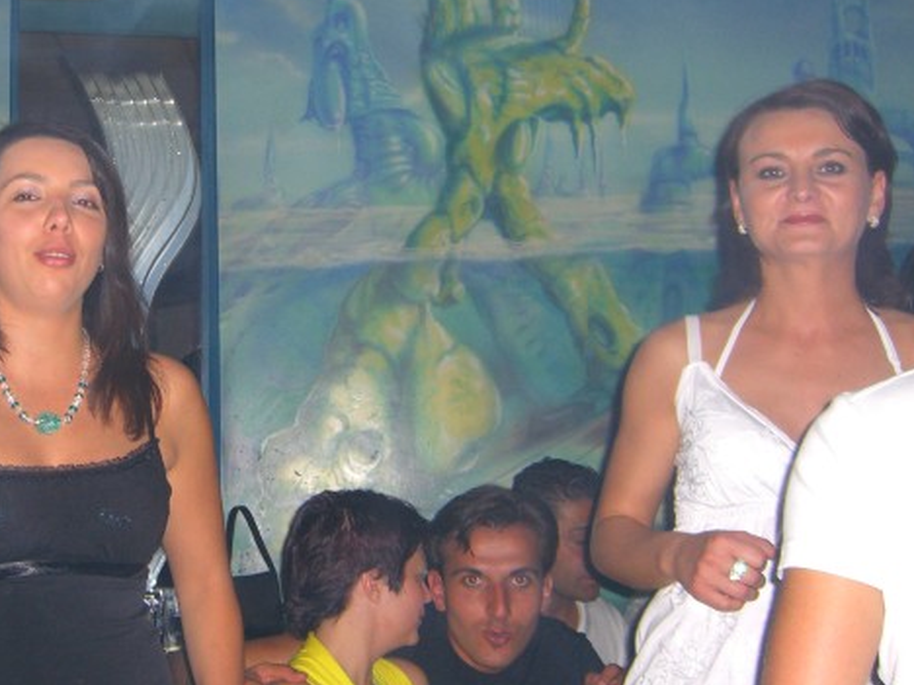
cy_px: 336
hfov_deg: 29.3
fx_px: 1716
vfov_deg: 22.6
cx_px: 213
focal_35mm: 65
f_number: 2.8
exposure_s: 1/60
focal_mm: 7.9
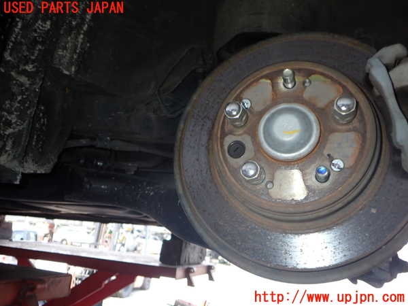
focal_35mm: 30
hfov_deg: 60.0
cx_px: 204
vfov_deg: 46.8
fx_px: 354
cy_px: 153
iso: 200
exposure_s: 1/30
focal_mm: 5.4
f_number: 6.3
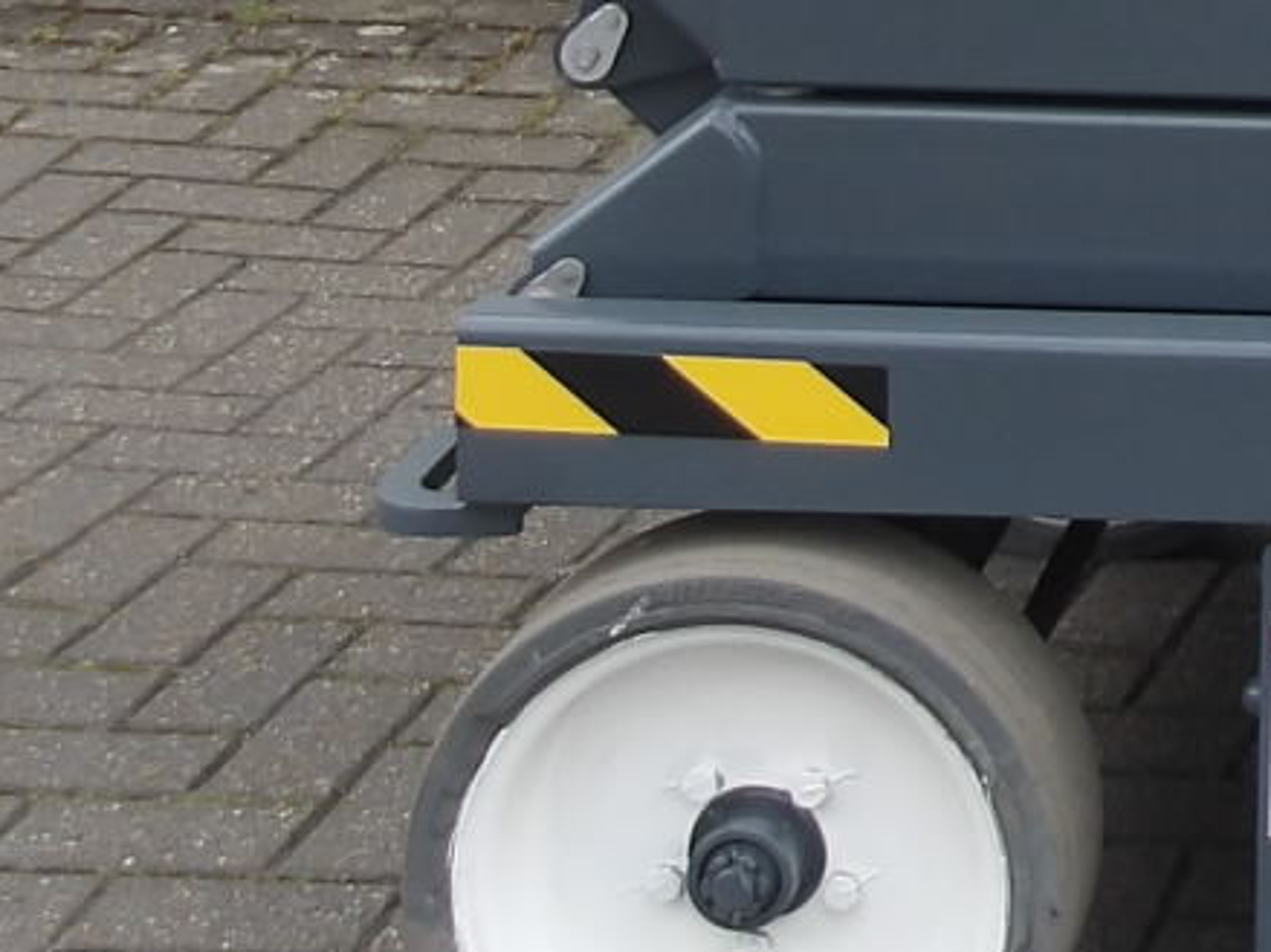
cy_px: -787
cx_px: 2076
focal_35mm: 126
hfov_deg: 14.3
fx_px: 4625
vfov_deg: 11.0
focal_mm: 4.9
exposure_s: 1/218
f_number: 3
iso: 100
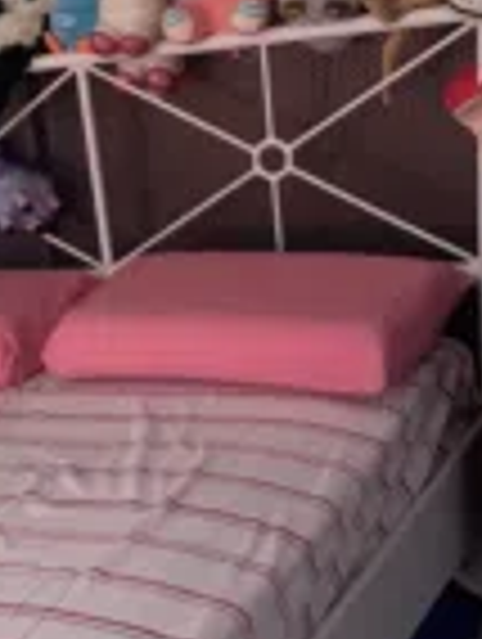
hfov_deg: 18.9
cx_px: -131
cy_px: 603
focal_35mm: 73
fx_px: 1351
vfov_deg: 25.6
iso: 400
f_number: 1.8
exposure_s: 1/37
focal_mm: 4.25
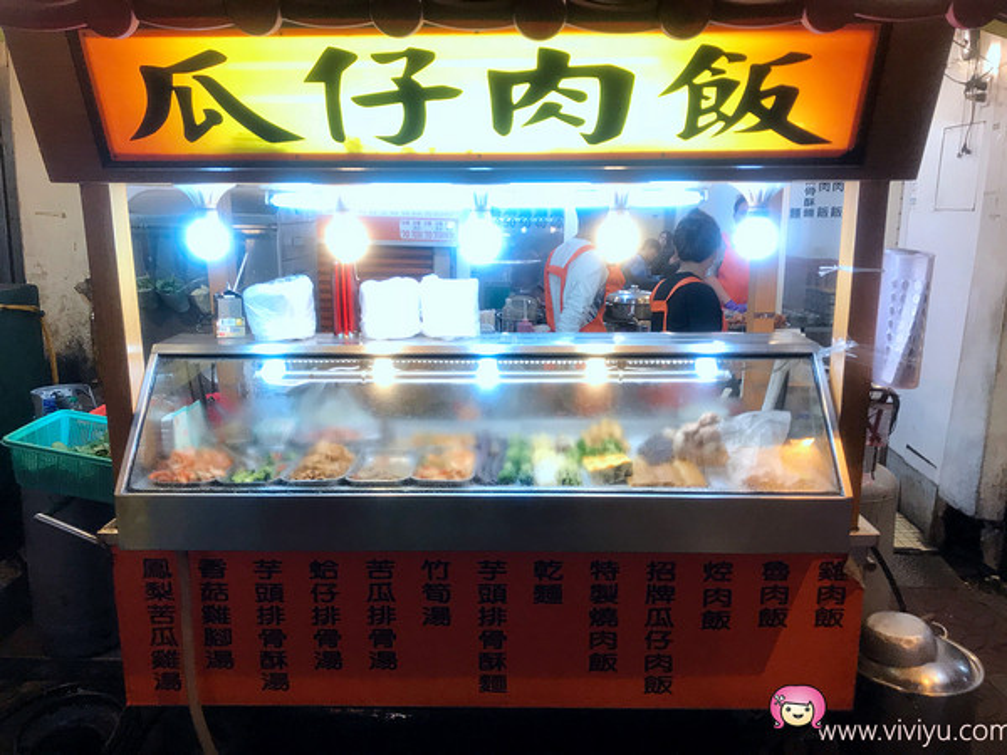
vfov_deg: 49.7
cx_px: 504
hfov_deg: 63.4
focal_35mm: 28
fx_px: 815
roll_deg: -0.7
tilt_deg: -9.7
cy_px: 378
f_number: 1.8
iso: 25
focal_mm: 3.99
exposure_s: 1/40
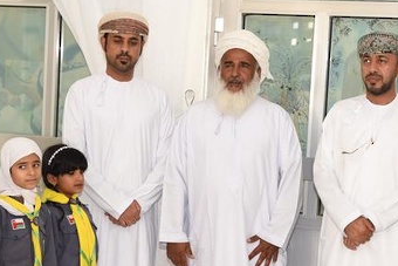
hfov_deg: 18.1
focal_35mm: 113
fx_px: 1250
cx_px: 214
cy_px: 189
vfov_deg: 12.1
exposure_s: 1/125
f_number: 4.5
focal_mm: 48
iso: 400
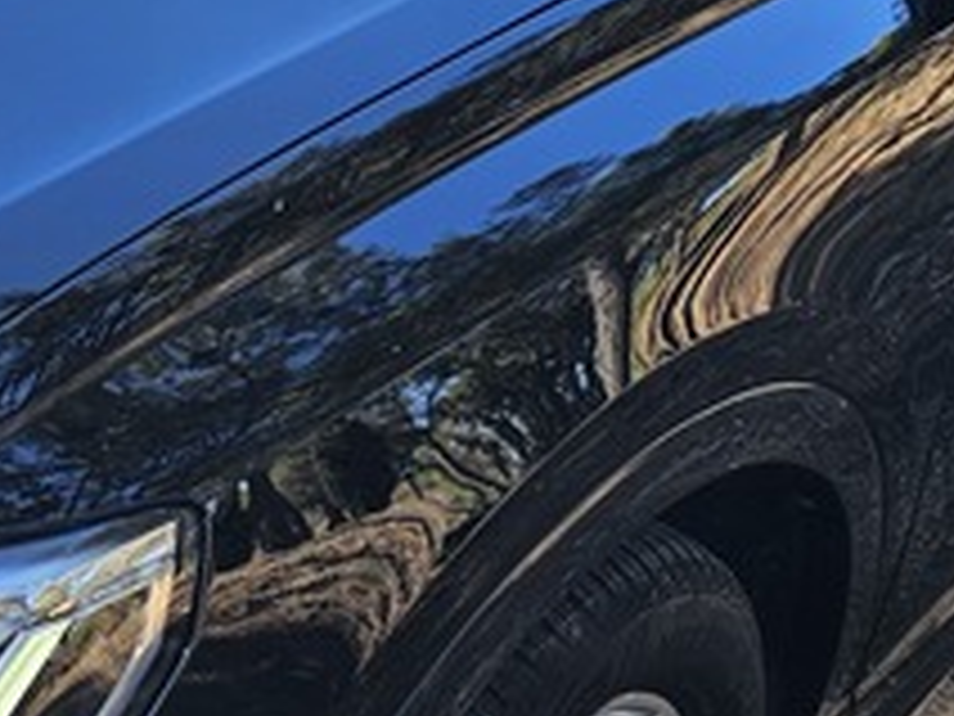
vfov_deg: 13.3
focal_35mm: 111
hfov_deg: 17.3
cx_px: -36
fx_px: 3059
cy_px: 108
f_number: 1.7
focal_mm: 6.3
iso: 12
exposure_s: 1/180
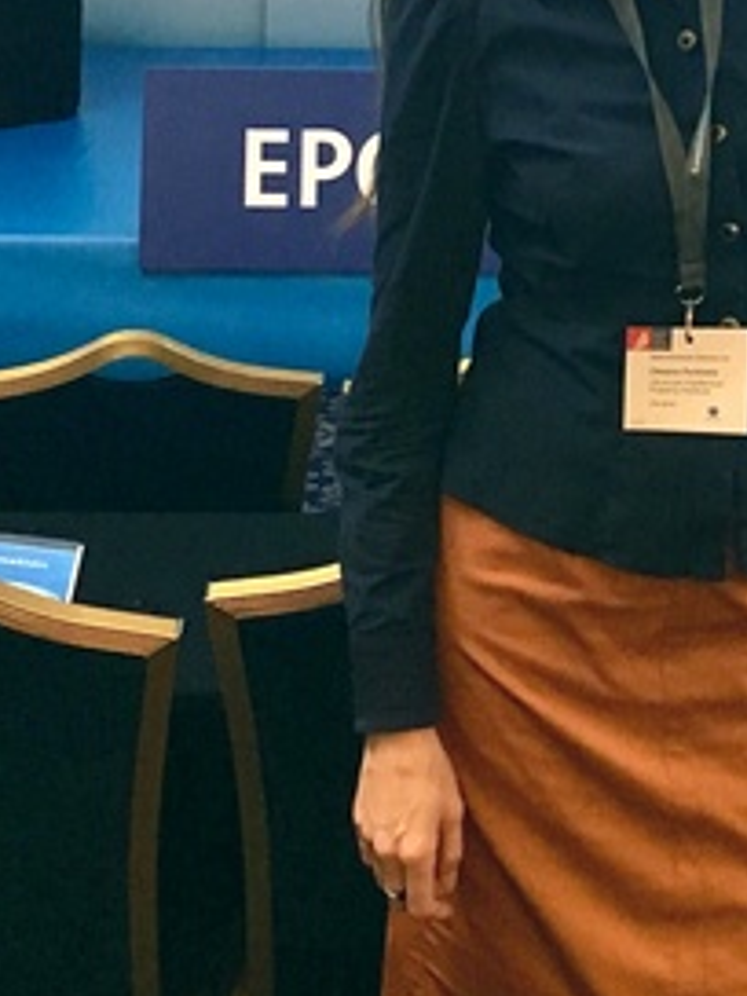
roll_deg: +1.7
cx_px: 560
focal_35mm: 64
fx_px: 1841
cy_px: 62
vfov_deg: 28.8
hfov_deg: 22.7
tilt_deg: -7.3
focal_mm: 4.15
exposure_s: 1/17
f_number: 2.2
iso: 200
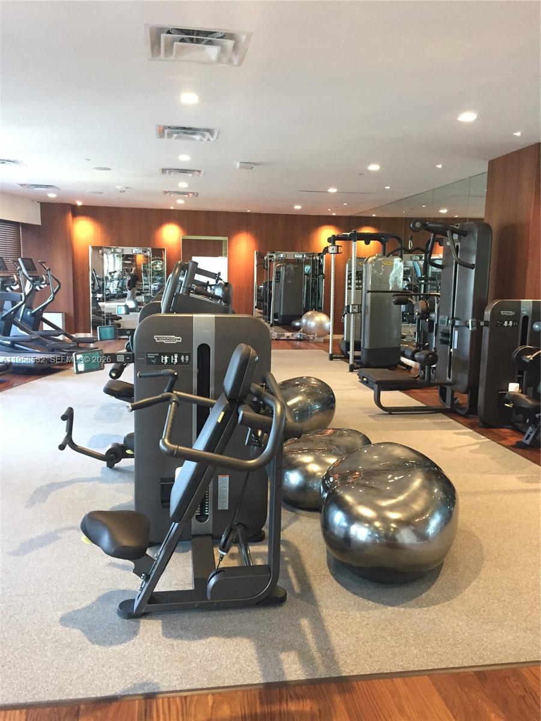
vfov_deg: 61.7
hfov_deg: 48.2
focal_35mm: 29
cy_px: 360
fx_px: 604
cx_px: 270
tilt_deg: -7.0
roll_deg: -1.0
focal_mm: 4.15
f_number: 2.2
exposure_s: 1/30
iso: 200
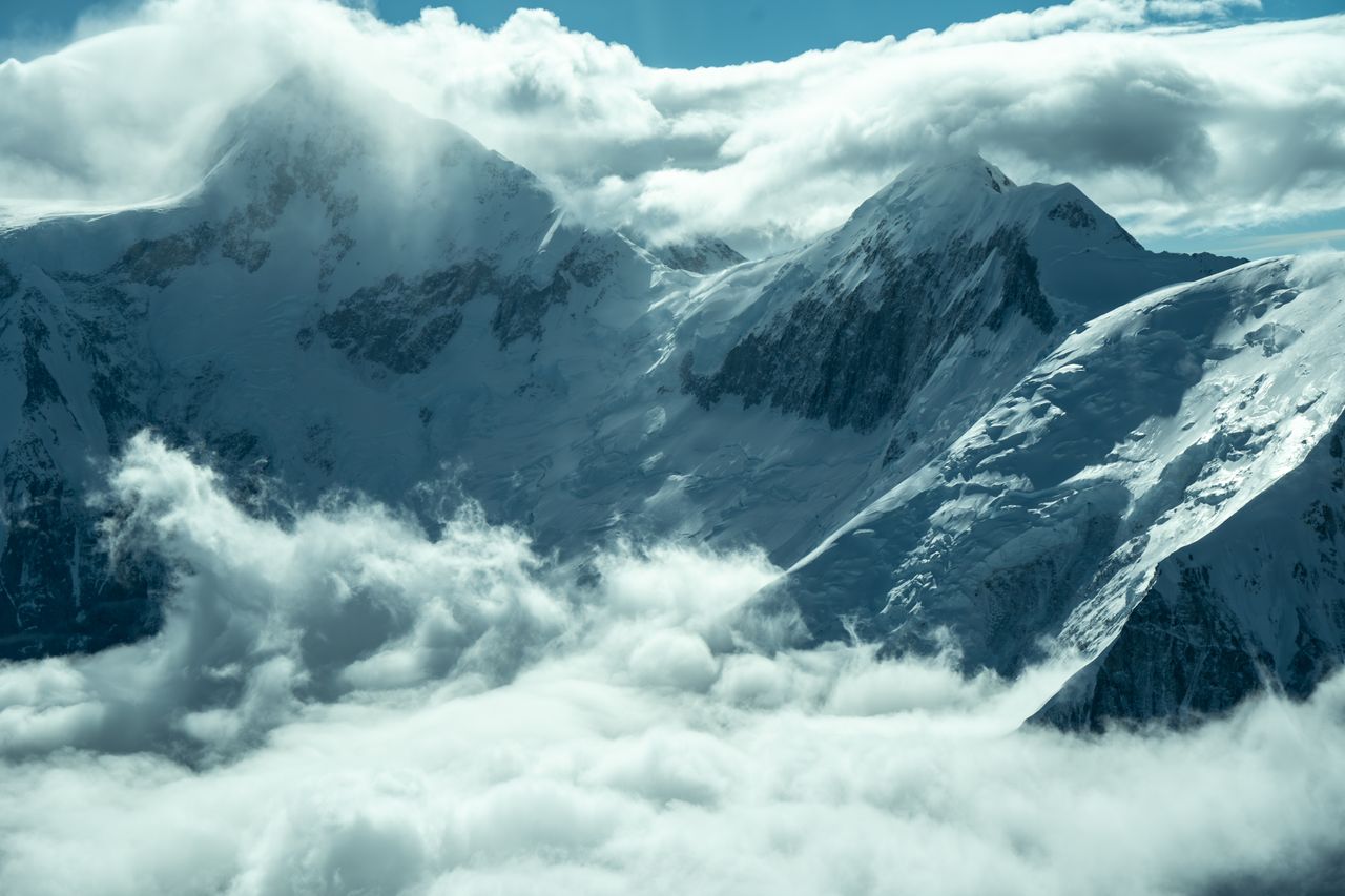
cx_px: 672
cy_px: 448
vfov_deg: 19.5
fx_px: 2615
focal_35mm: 70
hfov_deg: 28.8
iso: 500
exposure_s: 1/1600
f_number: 8
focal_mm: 70
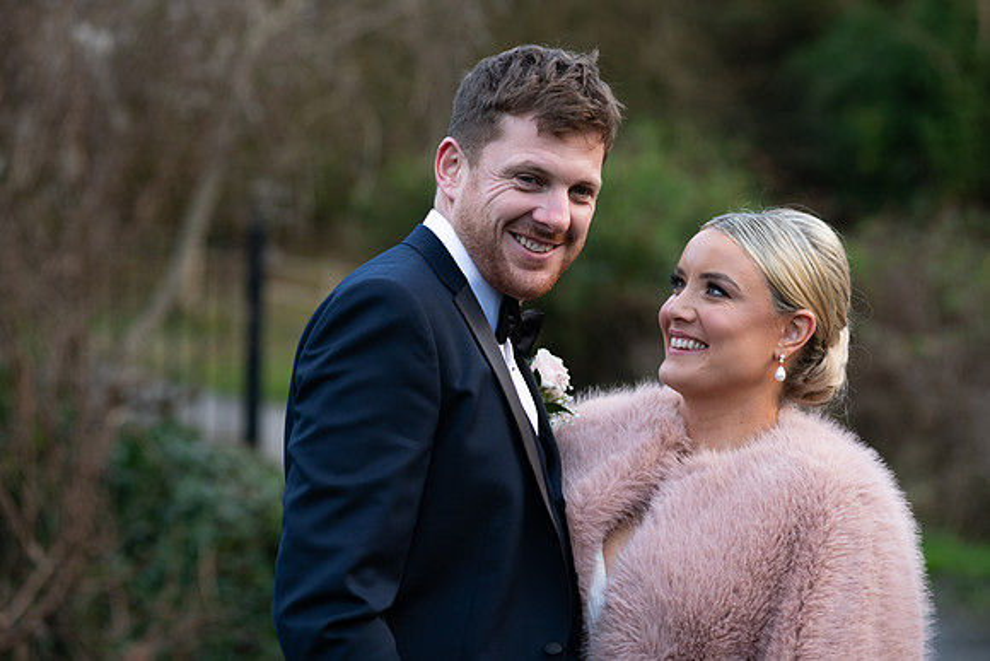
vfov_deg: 12.2
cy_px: 330
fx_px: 3081
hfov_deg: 18.3
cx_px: 495
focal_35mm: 112
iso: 200
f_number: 3.5
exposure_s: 1/160
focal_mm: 112
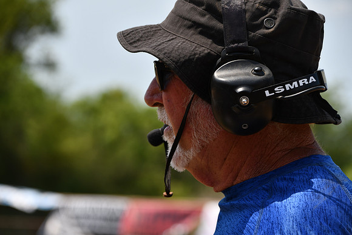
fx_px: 2562
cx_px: 176
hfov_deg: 7.9
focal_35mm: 262
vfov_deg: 5.2
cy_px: 118
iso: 125
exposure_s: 1/500
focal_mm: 175
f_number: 8
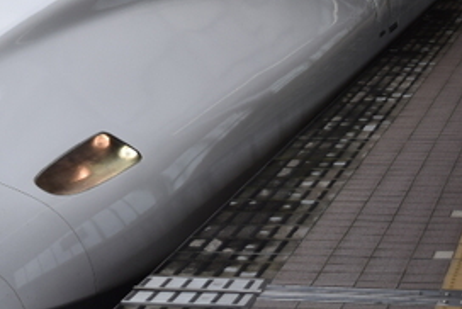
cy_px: 22
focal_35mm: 185
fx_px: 2377
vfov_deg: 7.4
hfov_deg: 11.1
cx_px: 129
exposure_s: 1/1000
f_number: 5
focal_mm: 42
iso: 100
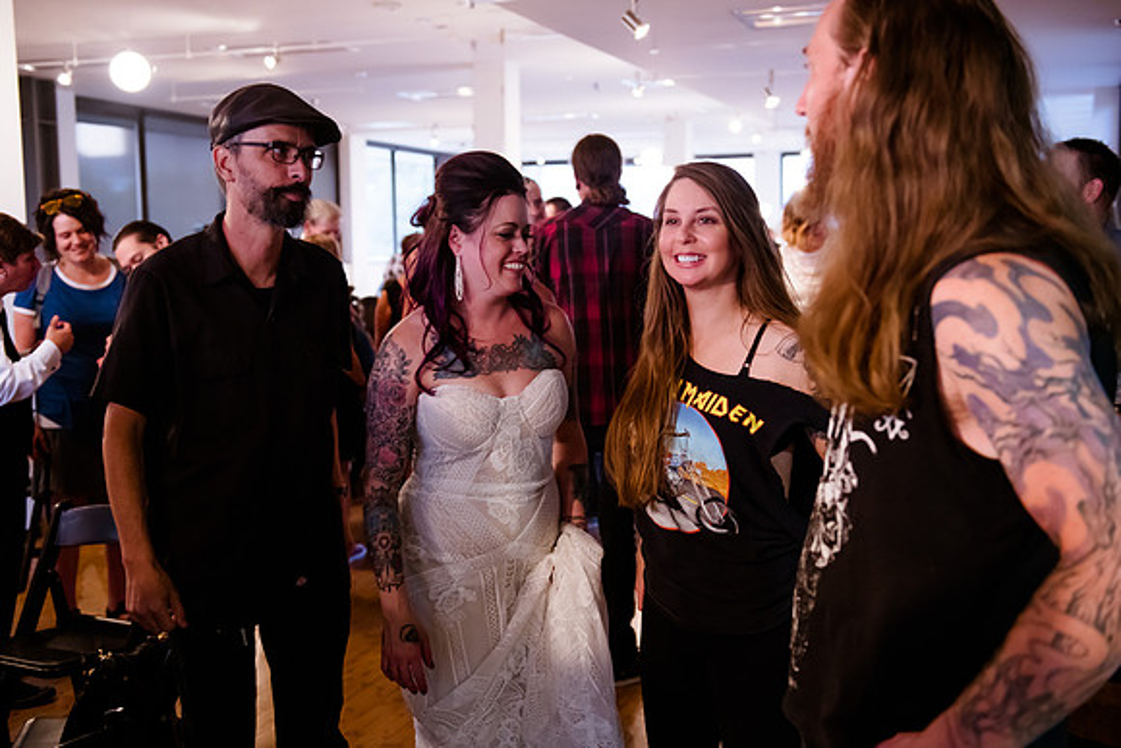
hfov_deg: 48.1
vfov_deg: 33.2
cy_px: 373
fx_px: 1255
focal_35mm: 40
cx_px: 541
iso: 3200
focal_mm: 38
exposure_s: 1/100
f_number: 3.2
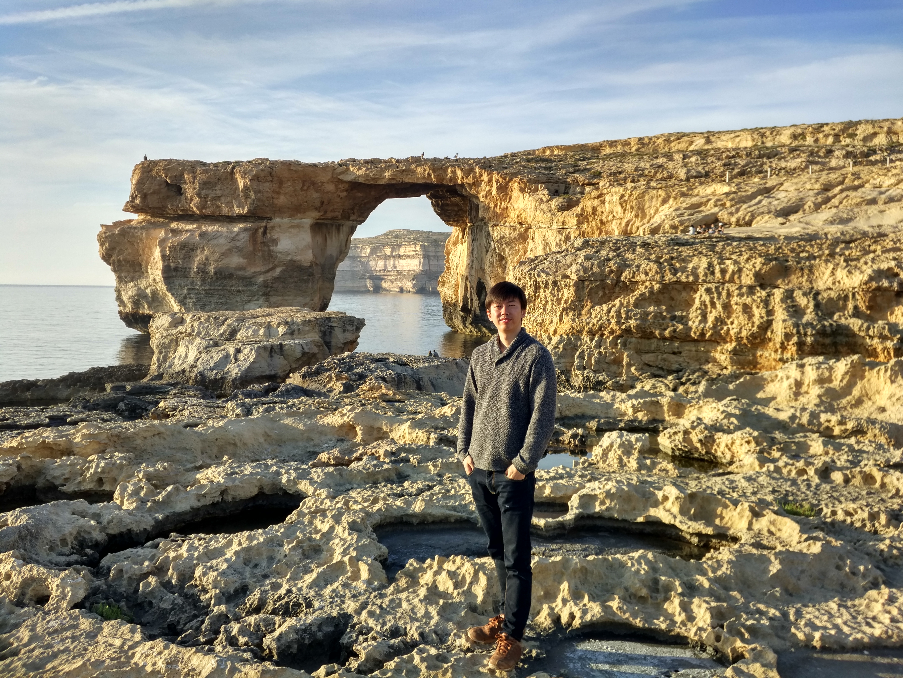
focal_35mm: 30
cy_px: 339
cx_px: 452
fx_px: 783
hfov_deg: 60.0
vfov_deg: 46.8
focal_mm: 4.12
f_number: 2
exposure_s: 1/733
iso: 100
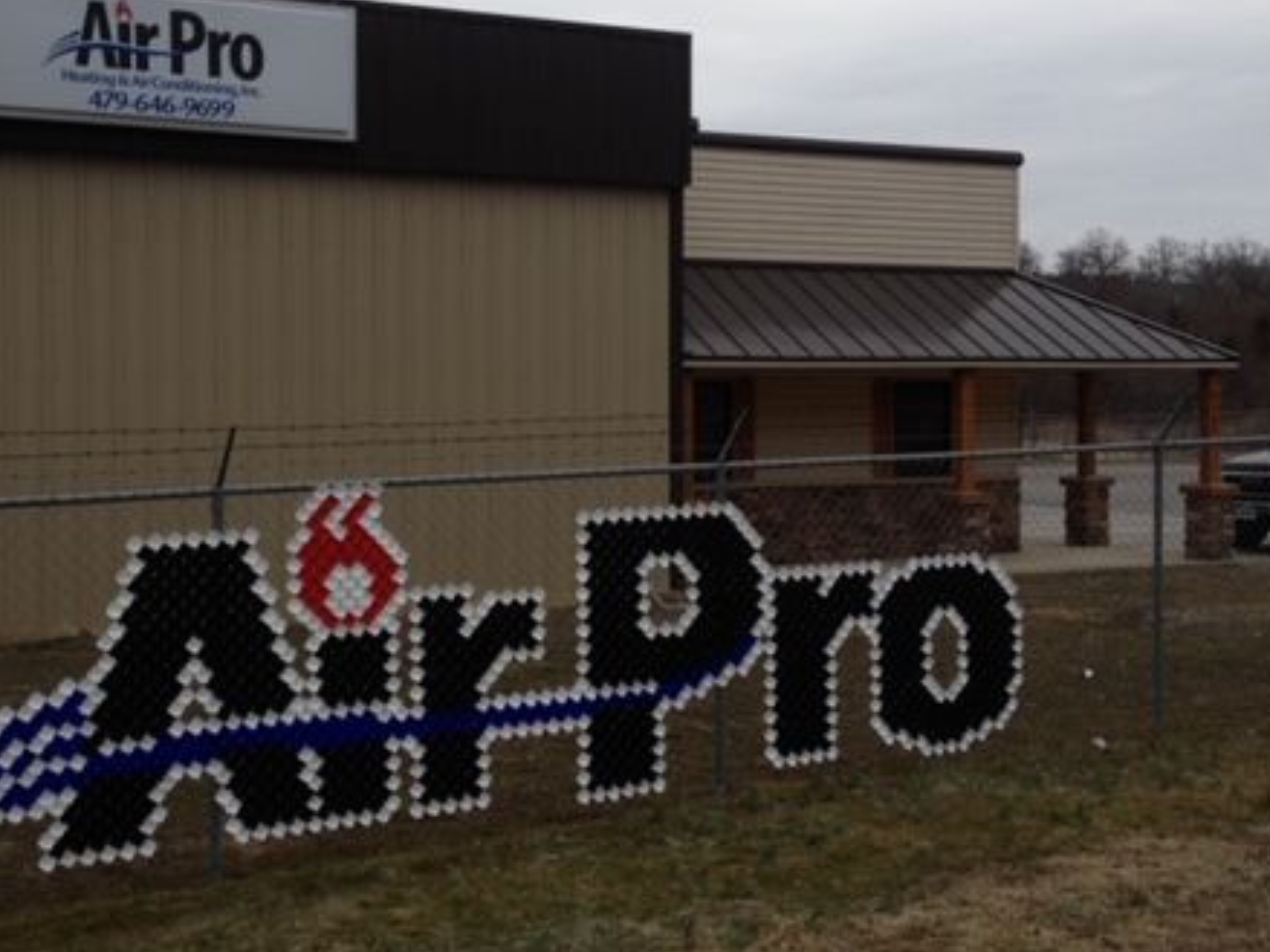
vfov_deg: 28.5
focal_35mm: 51
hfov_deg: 37.5
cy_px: 405
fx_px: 1871
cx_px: 573
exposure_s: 1/247
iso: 50
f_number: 2.4
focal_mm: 4.28
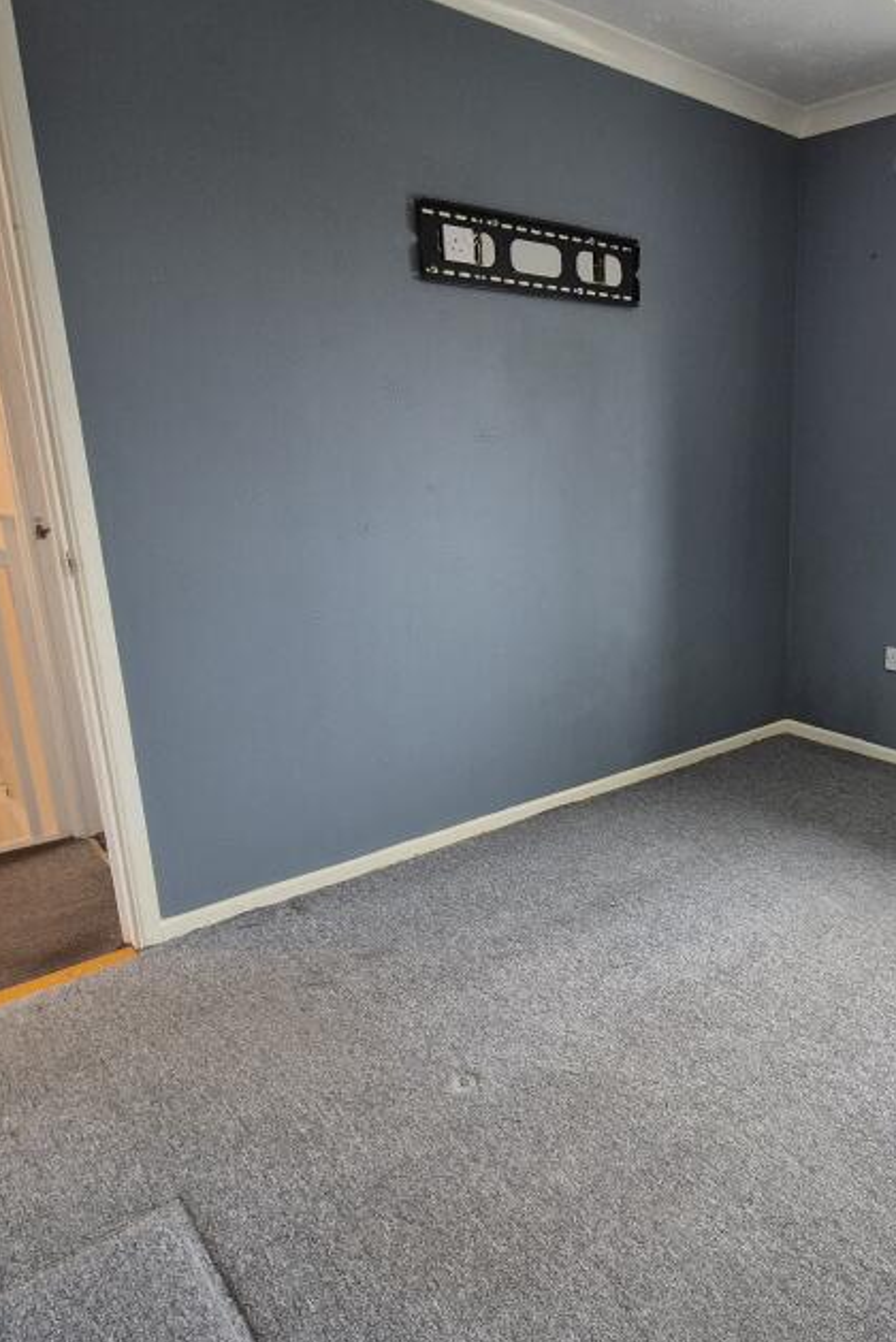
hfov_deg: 53.1
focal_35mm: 22
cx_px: 730
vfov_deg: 78.6
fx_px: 820
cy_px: 676
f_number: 2.2
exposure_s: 1/50
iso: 250
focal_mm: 2.2
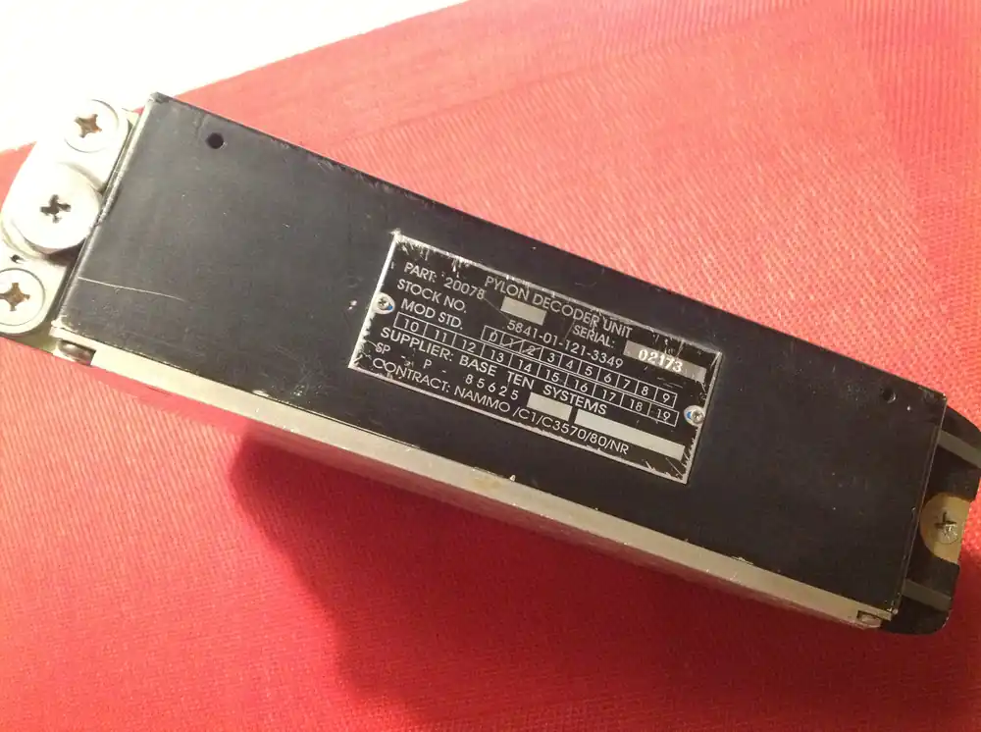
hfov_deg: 52.7
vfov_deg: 40.6
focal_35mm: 35
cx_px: 490
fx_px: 990
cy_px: 366
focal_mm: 4.28
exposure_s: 1/15
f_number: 2.4
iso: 640
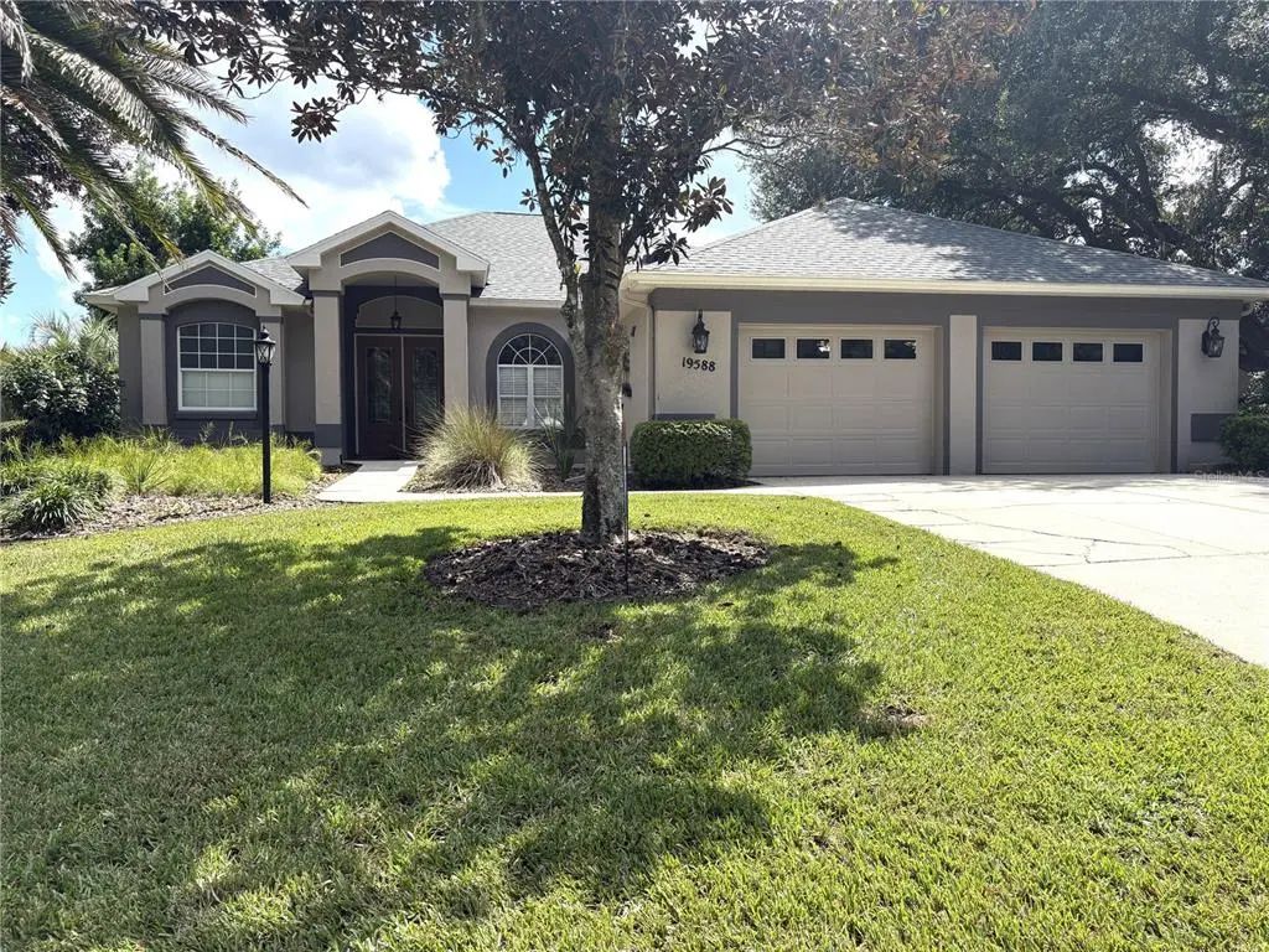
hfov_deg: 67.3
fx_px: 953
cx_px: 634
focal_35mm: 26
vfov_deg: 53.1
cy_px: 476
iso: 64
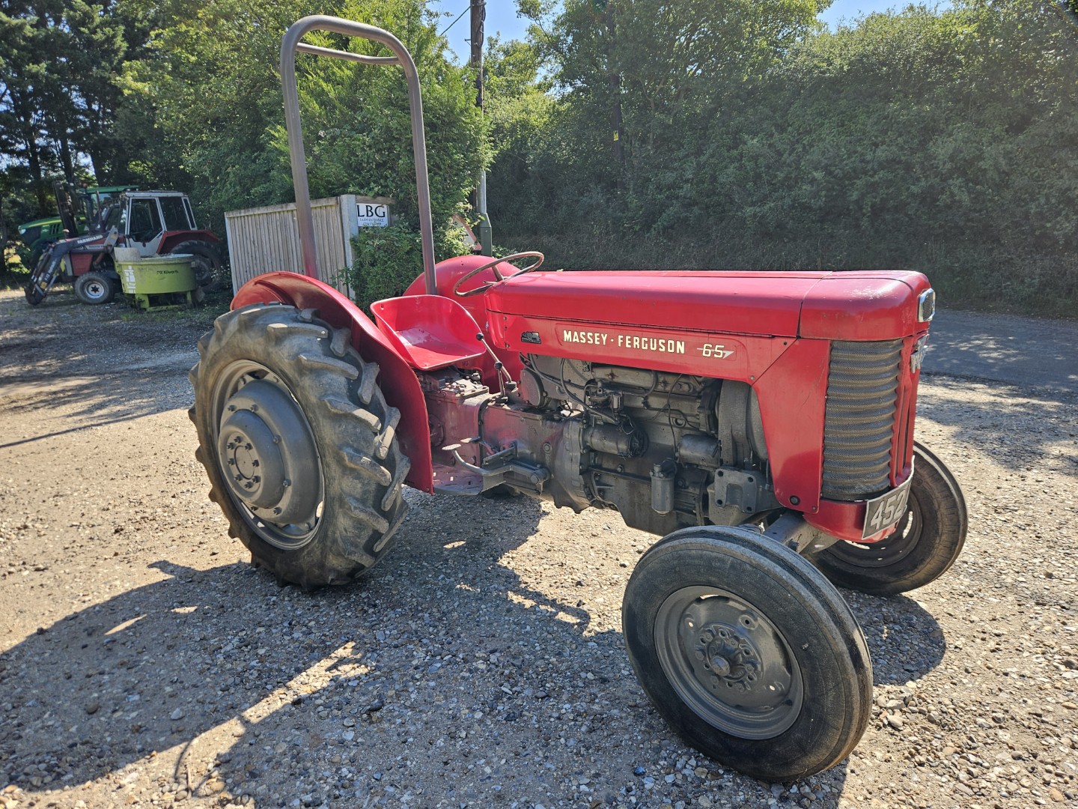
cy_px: 404
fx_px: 716
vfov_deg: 58.9
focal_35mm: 23
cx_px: 539
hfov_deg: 73.9
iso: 25
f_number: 1.8
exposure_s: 1/593
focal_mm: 5.4
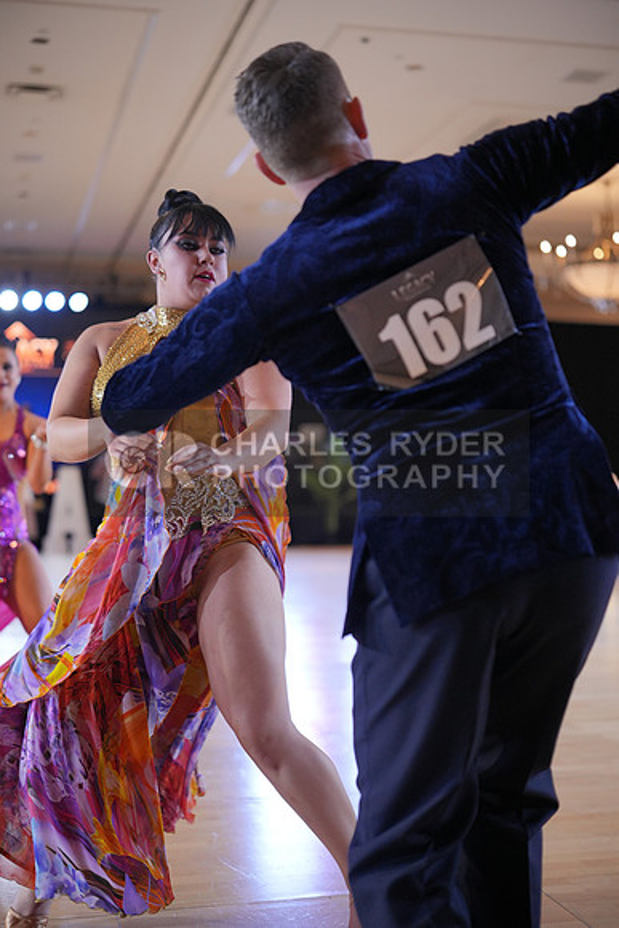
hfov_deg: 27.0
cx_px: 310
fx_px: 1289
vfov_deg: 39.6
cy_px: 464
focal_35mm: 50
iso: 1250
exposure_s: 1/500
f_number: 2
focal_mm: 50
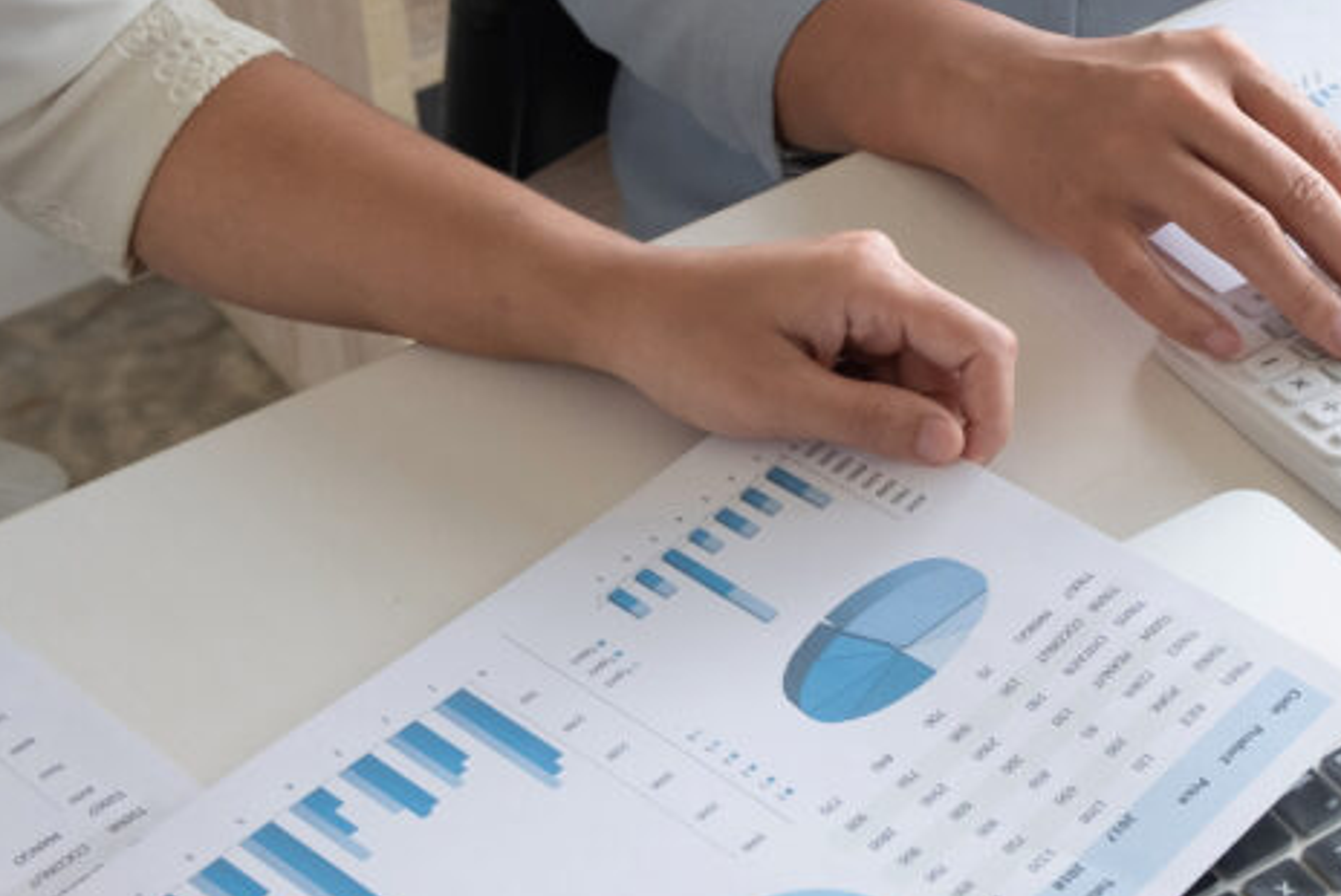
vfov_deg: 18.2
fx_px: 2795
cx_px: 983
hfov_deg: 26.7
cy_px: 447
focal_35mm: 75
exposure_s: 1/80
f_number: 4.2
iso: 200
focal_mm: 22.8
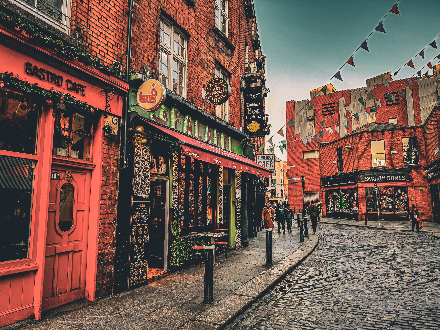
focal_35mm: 24
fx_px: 305
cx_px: 220
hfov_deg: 71.6
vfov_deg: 56.8
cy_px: 165
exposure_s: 1/100
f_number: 1.8
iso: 100
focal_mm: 6.76
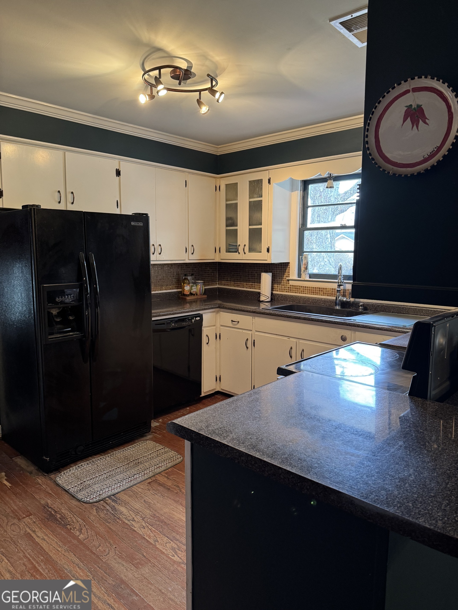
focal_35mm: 24
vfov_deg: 71.6
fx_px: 423
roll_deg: -0.1
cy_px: 305
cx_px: 229
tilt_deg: -5.7
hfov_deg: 56.8
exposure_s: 1/60
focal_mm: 6.76
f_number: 1.78
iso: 320
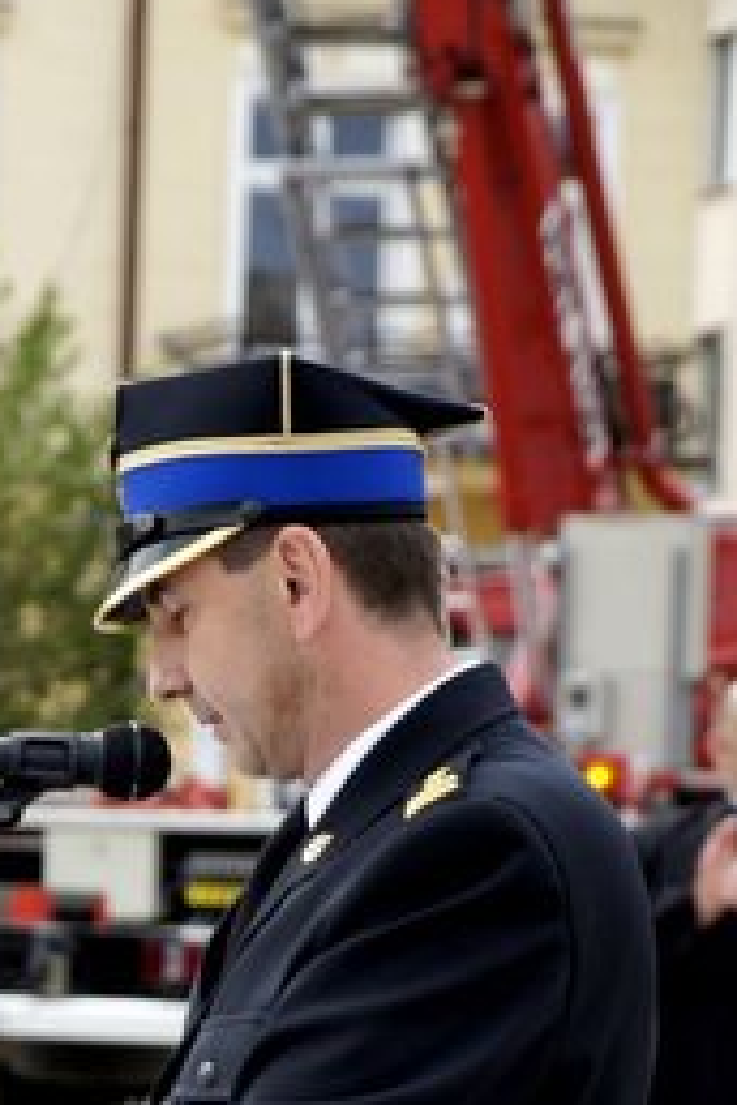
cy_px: 1086
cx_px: -19
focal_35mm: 223
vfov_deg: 9.2
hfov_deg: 6.1
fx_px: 6847
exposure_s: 1/160
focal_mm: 70
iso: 100
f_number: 4.5
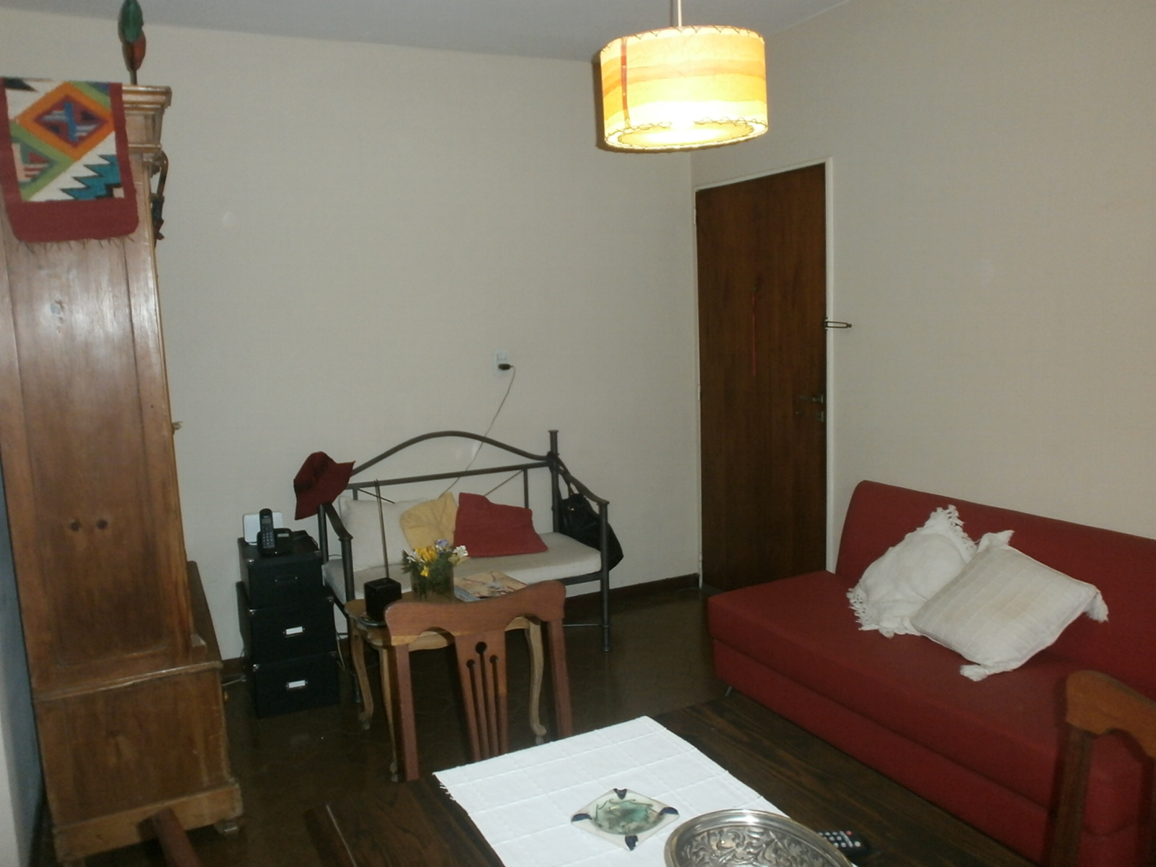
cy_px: 434
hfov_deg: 65.3
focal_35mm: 27
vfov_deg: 51.4
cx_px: 578
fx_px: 902
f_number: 2.9
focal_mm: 4.8
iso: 160
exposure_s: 1/30
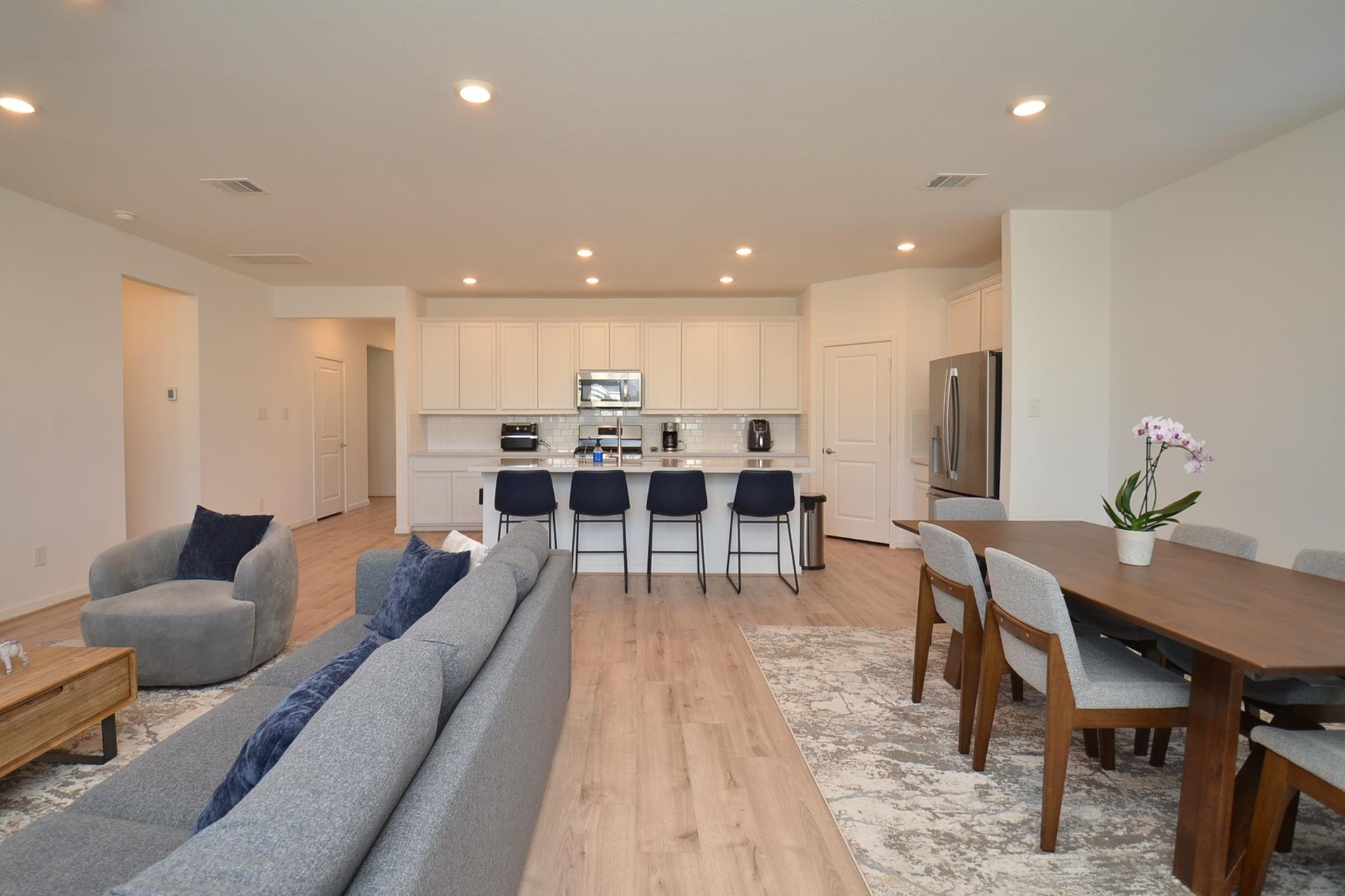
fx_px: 598
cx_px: 632
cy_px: 442
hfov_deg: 96.6
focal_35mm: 16
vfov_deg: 73.7
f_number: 5.6
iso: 320
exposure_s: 1/60
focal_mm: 10
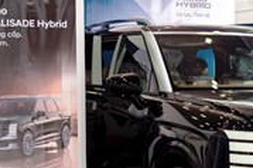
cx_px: 283
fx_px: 834
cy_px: 92
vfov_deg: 11.5
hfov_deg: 16.7
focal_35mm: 119
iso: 400
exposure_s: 1/320
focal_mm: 29.2
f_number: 2.8
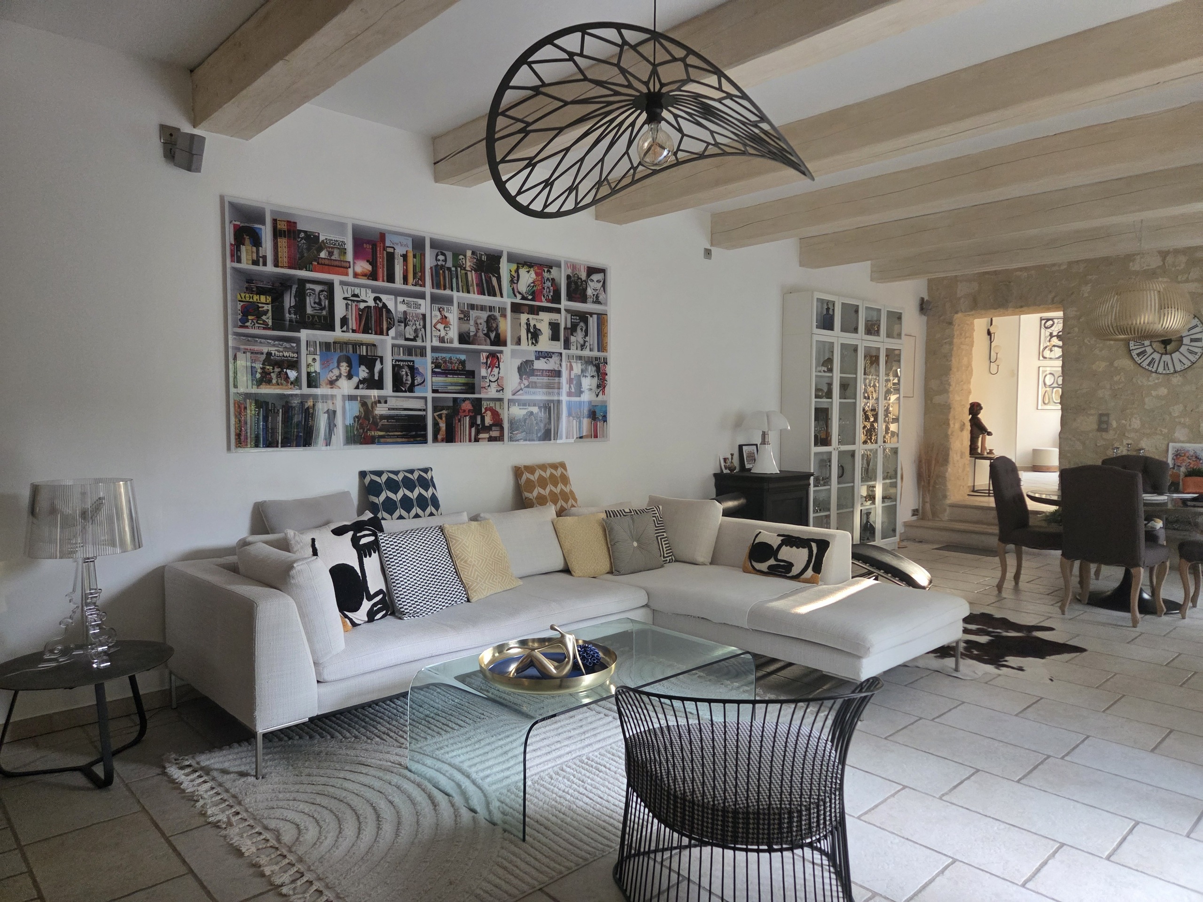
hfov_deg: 73.9
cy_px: 451
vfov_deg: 58.9
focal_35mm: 23
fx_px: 799
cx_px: 602
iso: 400
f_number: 1.8
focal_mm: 5.4
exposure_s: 1/100
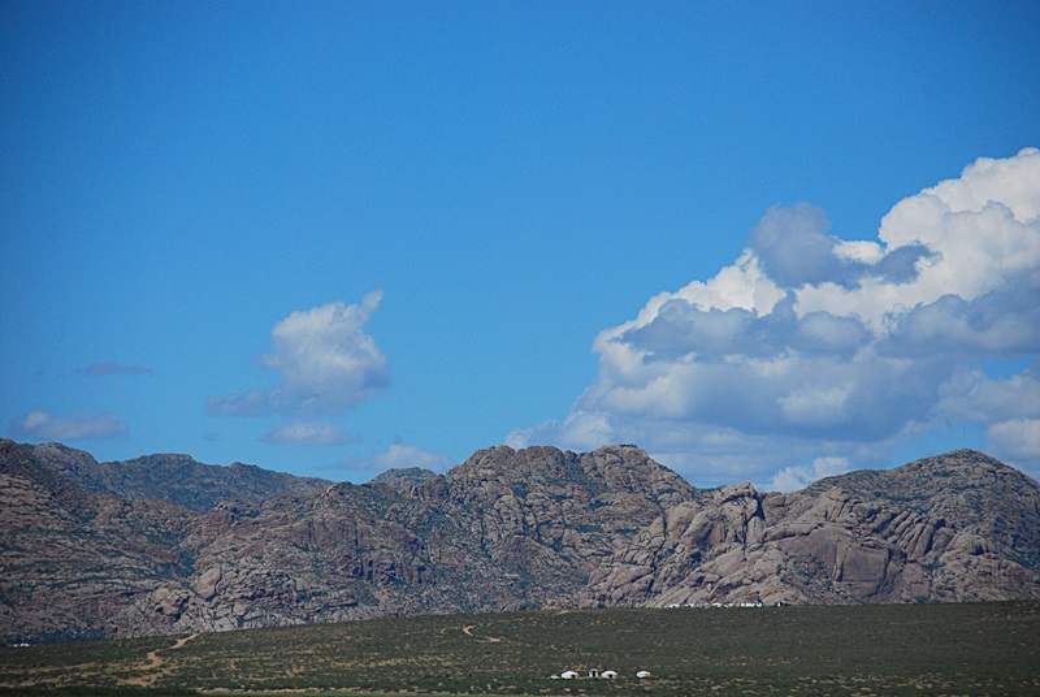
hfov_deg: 10.1
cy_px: 348
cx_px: 520
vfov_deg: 6.8
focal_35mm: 202
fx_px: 5859
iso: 400
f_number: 6.3
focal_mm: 135
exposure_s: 1/3200
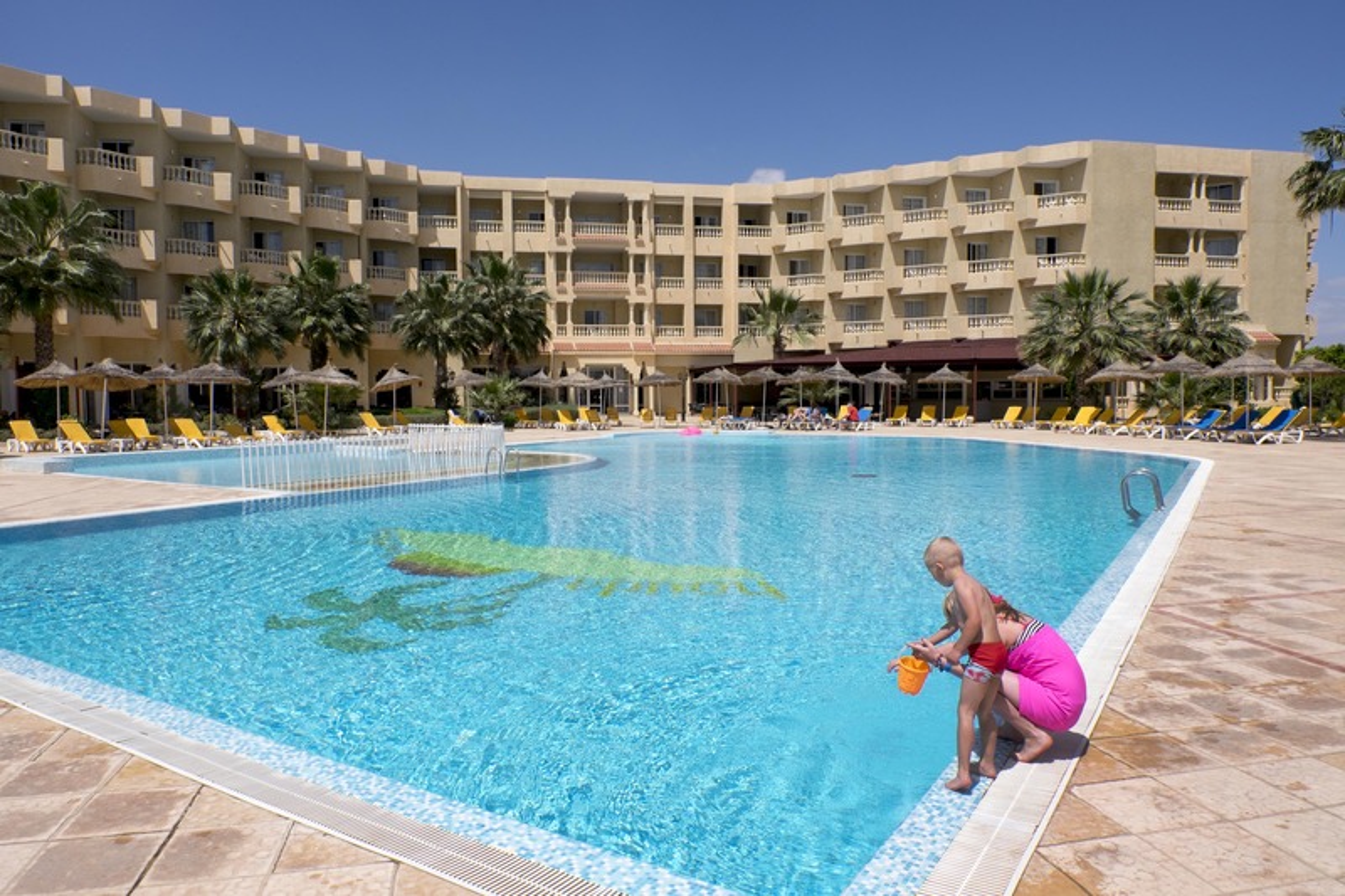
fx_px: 896
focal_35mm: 24
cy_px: 448
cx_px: 672
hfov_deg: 73.8
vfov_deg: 53.1
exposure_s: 1/480
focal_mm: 16
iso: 400
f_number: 14
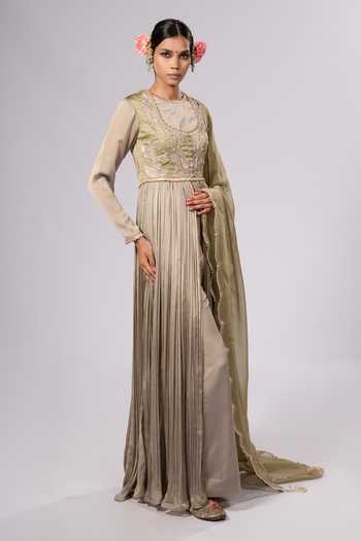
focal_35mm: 70
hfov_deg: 19.5
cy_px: 270
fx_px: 1053
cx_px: 180
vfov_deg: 28.8
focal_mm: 47
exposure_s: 1/160
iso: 160
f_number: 7.1
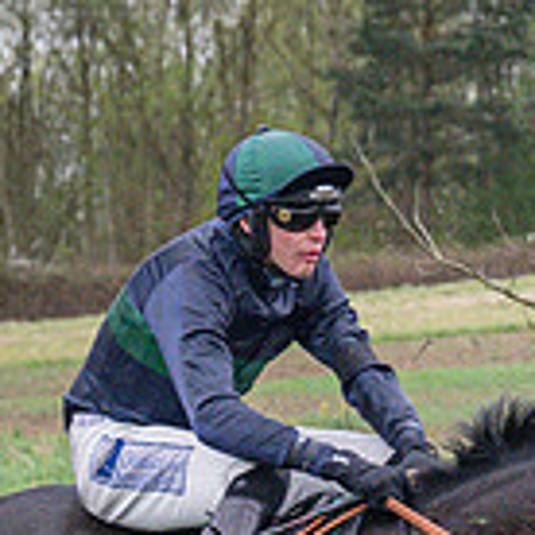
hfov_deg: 3.3
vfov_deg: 3.3
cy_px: 547
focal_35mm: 527
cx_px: 1168
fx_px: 9215
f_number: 4
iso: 1600
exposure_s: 1/1000
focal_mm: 70
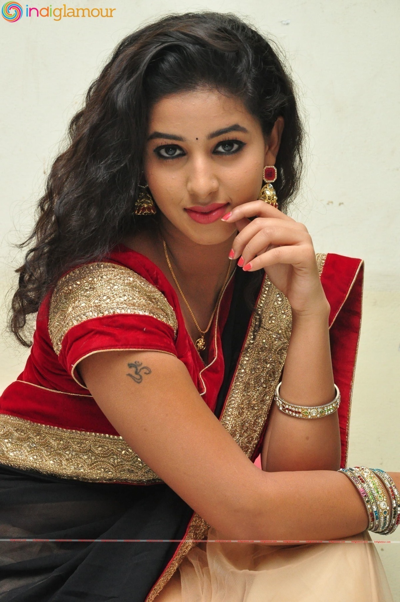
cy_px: 301
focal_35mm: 87
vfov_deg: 23.4
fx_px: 1454
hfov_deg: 15.7
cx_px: 200
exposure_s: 1/125
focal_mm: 58
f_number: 7.1
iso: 1600
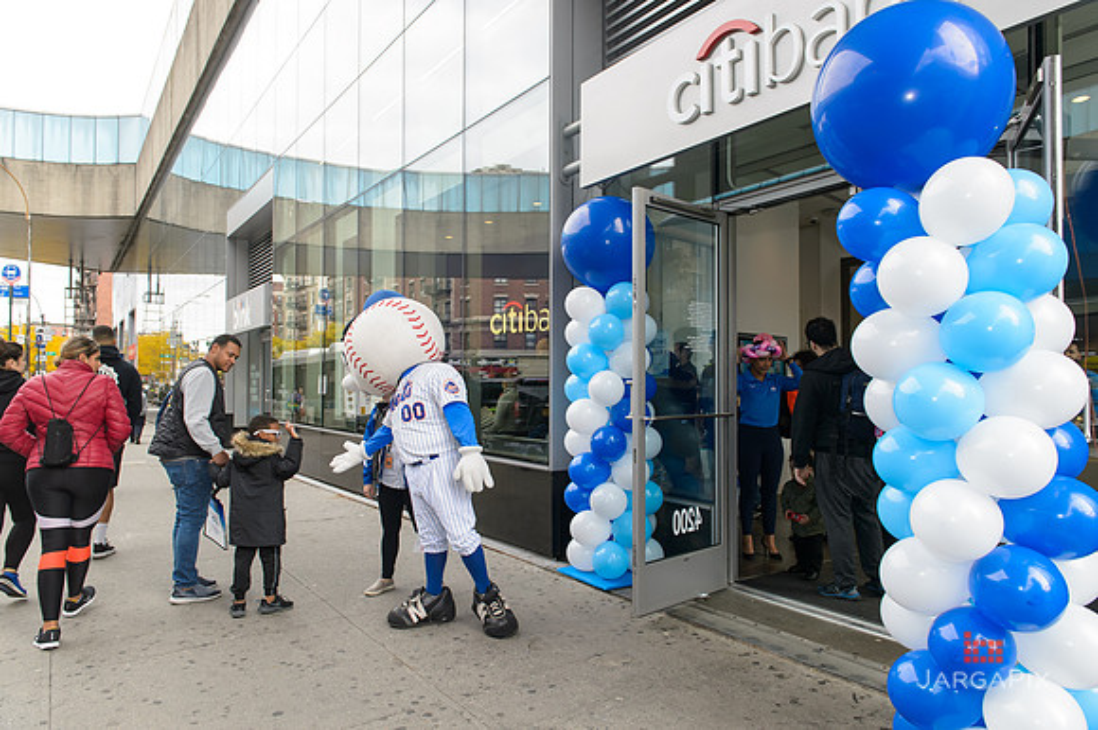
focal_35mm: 24
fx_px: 732
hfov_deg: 73.8
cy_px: 365
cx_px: 549
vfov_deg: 53.1
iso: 400
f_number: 4.5
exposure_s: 1/250
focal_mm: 24
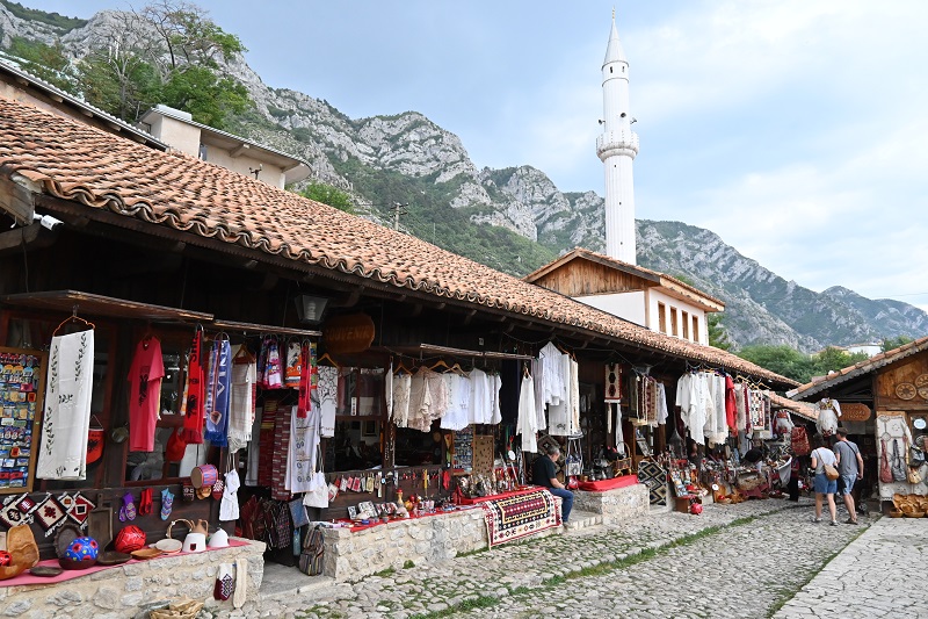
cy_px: 310
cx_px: 464
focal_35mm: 24
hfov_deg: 73.8
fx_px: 618
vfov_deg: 53.1
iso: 1600
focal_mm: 16
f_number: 5
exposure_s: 1/1000
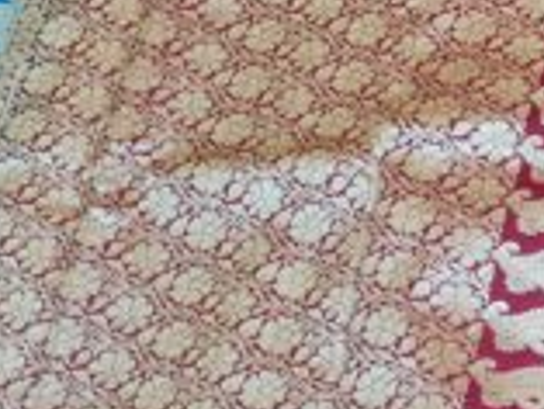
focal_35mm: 116
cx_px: 1071
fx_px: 1824
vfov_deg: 12.6
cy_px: 442
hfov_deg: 14.3
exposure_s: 1/40
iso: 200
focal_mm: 5.4
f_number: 1.8
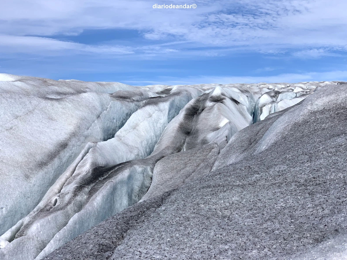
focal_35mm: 53
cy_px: 130
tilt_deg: +1.3
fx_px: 531
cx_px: 176
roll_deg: -2.4
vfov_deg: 27.5
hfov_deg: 36.2
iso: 16
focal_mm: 6
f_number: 2.4
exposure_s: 1/3425
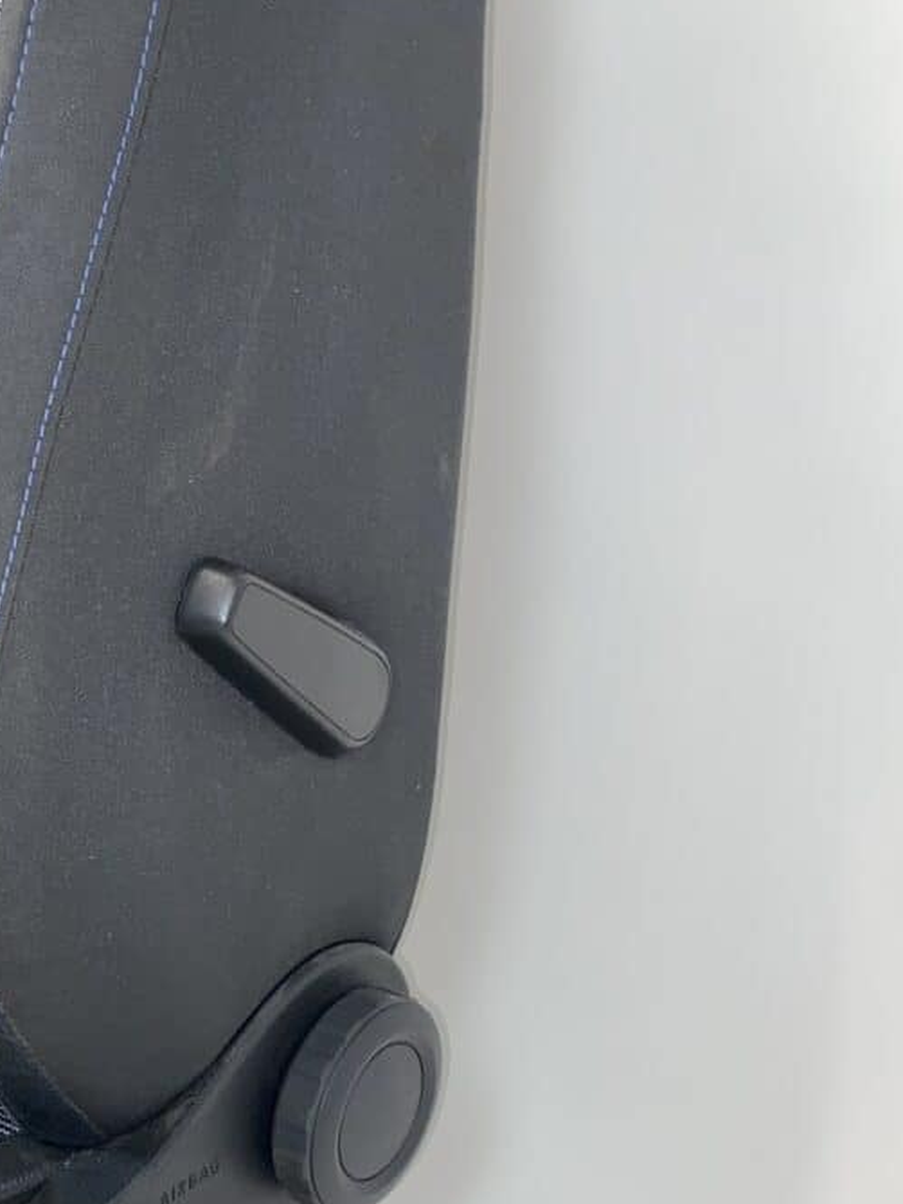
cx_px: -31
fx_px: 1982
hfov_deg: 24.3
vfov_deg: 32.6
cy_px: 1014
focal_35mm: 57
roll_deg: -0.5
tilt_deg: -21.3
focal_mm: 4.25
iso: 40
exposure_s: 1/25
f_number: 1.8
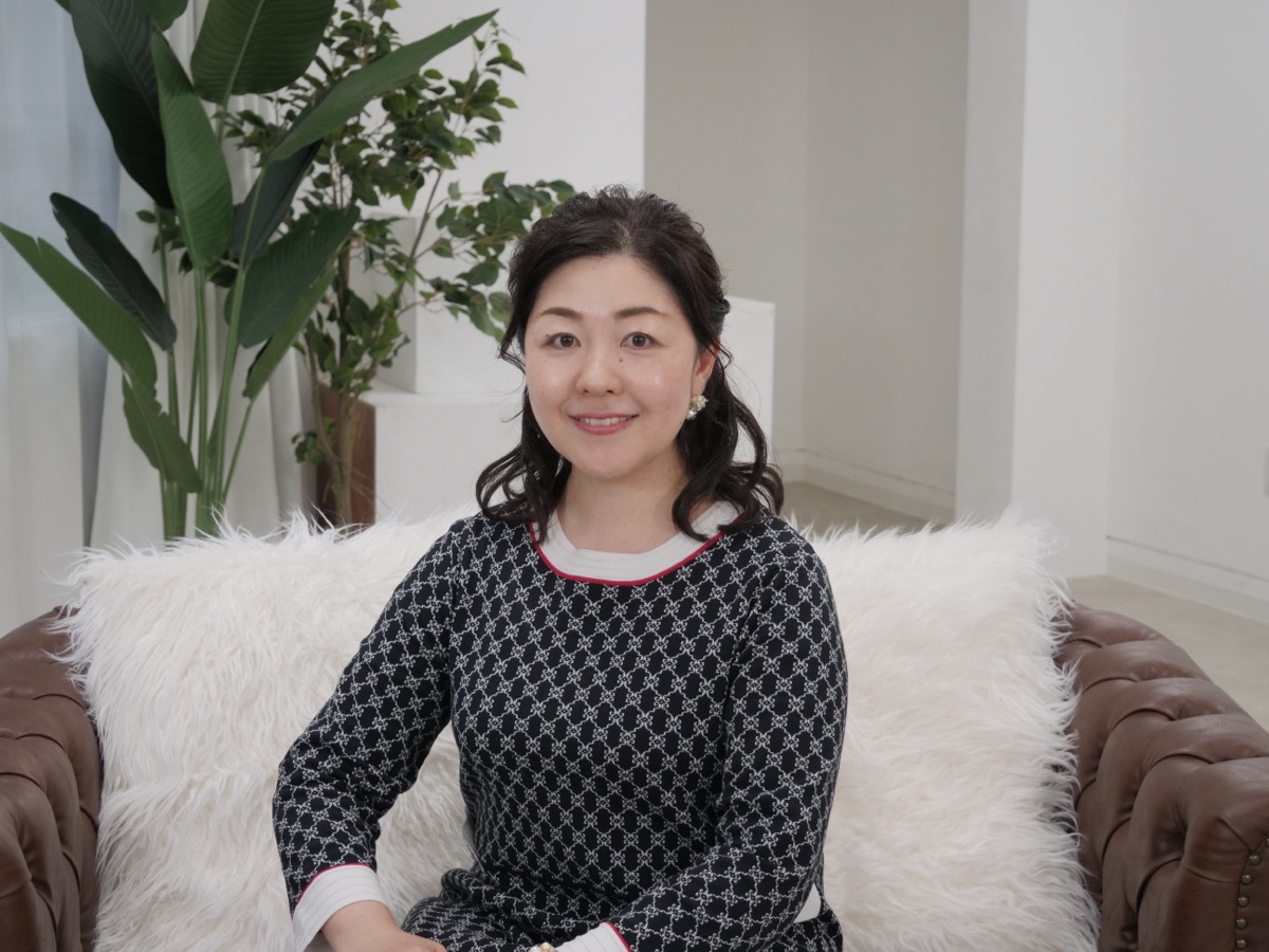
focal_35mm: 60
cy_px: 476
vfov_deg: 24.4
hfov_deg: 32.2
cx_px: 634
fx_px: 2200
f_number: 4.9
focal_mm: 30
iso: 1000
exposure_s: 1/100
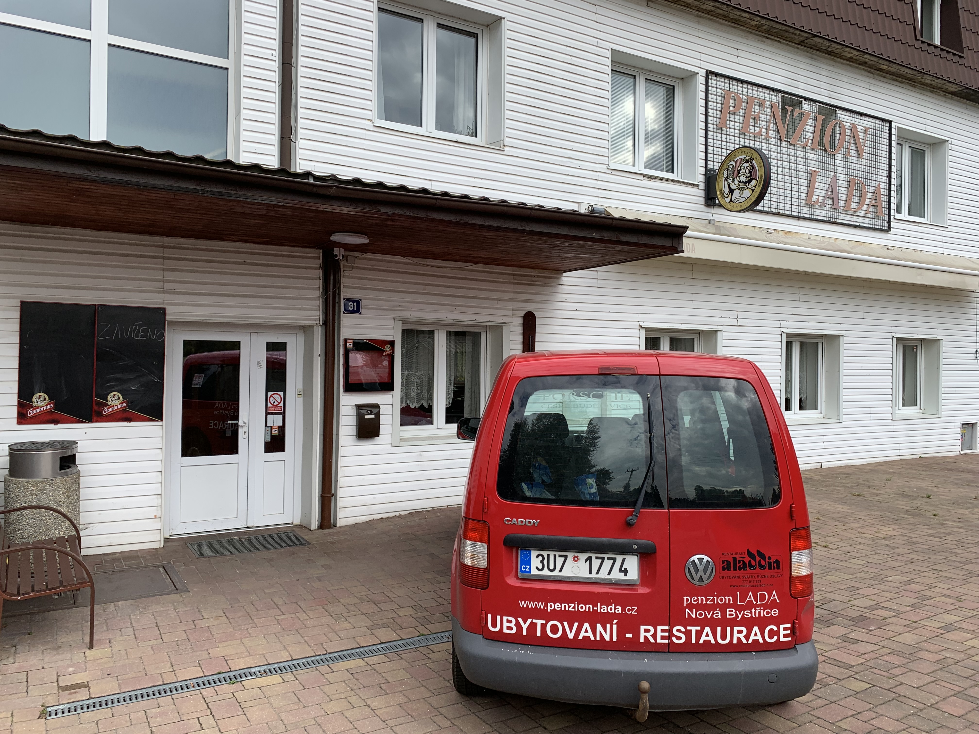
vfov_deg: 53.1
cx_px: 490
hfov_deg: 67.3
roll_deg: -0.7
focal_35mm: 26
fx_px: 735
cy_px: 367
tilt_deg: +0.1
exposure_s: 1/765
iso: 25
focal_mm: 4.25
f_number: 1.8
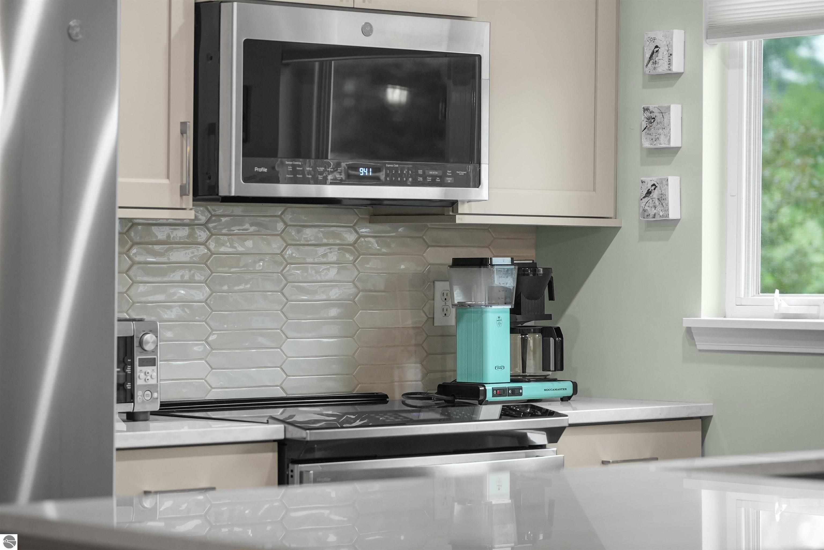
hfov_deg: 19.3
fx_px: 2427
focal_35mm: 106
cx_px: 412
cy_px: 275
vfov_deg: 12.9
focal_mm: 106
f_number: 4
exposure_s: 1/125
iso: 2000
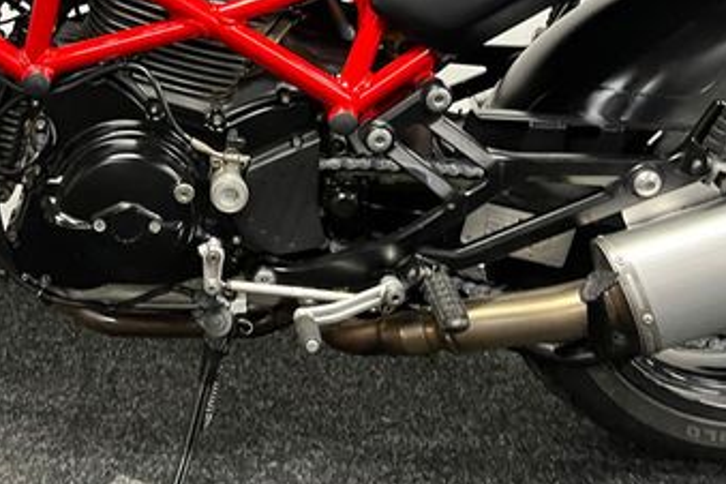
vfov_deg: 25.8
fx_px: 1028
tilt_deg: -11.7
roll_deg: -1.0
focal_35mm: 51
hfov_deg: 37.6
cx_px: 152
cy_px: 64
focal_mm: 5.1
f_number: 1.6
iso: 500
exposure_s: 1/50
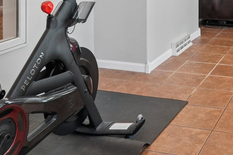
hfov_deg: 33.6
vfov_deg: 21.3
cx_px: 214
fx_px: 362
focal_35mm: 56
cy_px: -60
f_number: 10
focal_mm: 16
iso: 800
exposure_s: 1/13
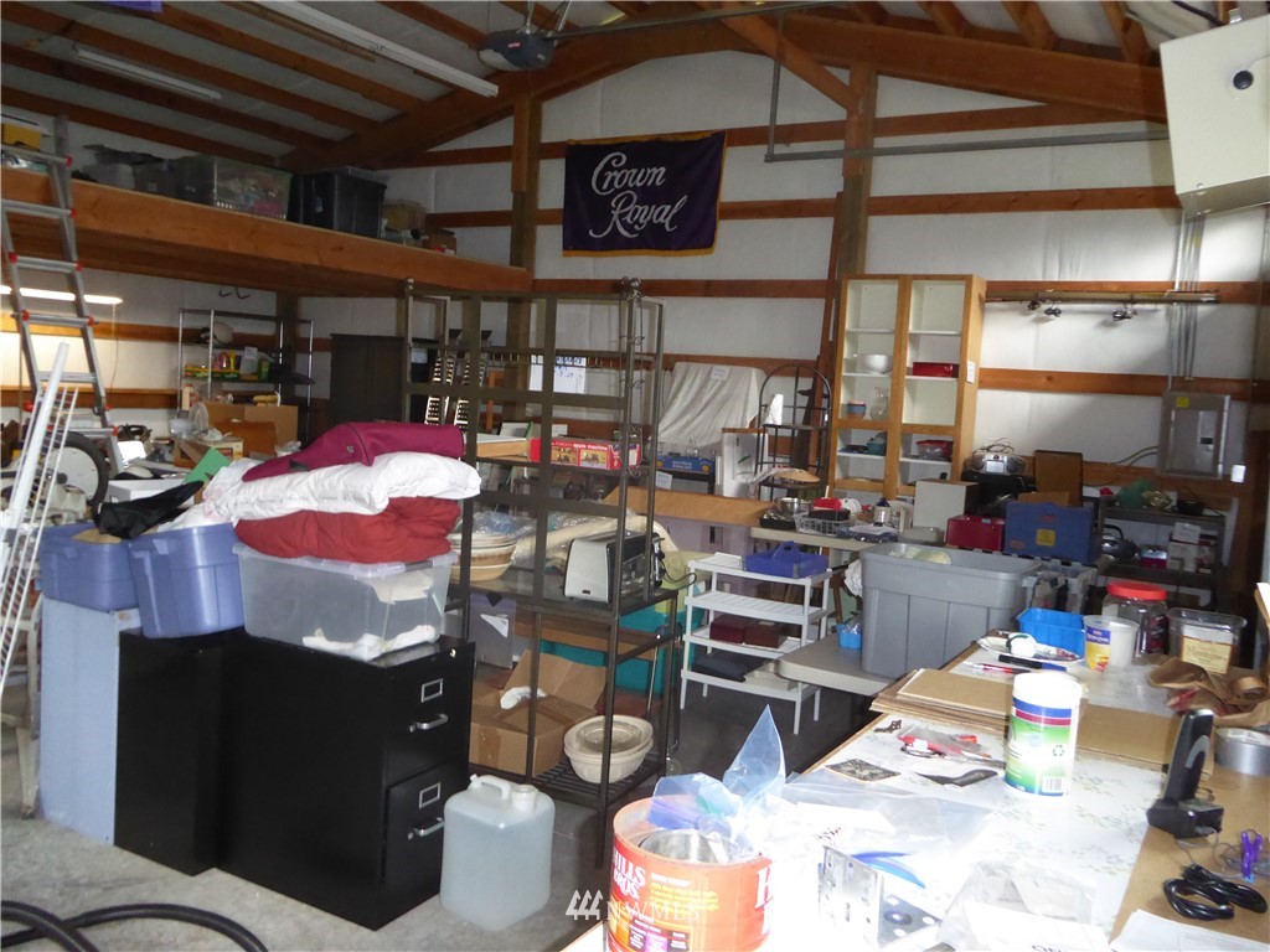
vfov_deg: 48.2
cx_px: 635
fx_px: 1064
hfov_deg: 61.7
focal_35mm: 29
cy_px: 476
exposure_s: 1/60
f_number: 3.5
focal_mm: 5
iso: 800
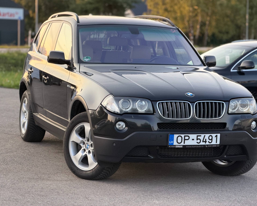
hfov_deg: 18.3
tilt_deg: -4.6
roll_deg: -0.8
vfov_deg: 14.7
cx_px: 137
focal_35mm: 105
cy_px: 102
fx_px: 799
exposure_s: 1/121
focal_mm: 16.89
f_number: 2.8
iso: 160
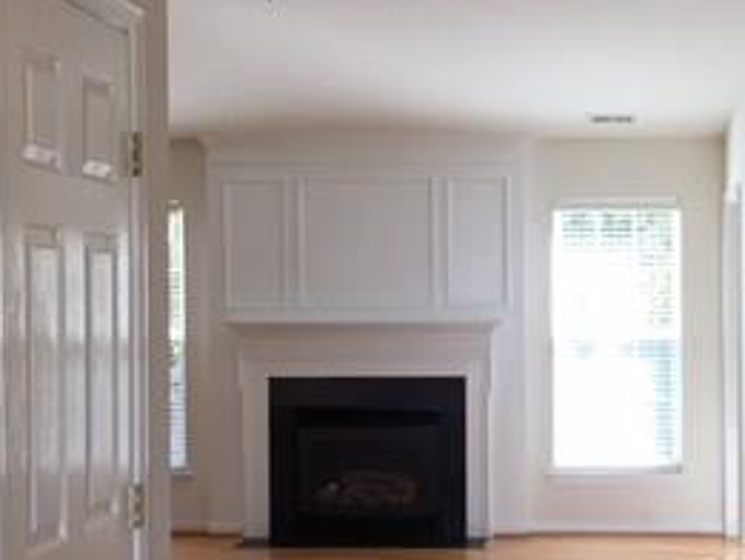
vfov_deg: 20.7
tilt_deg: -0.6
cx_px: 517
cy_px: 360
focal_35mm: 71
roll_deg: +0.1
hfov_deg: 27.2
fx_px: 1529
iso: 32
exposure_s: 1/40
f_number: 2.2
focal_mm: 4.15
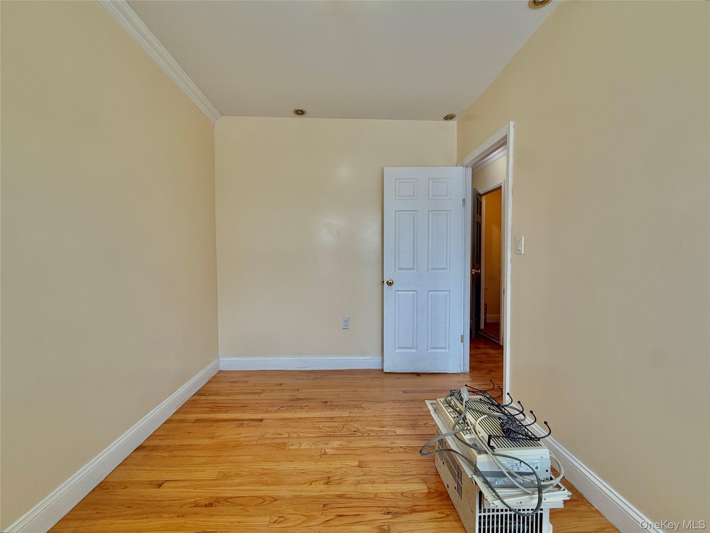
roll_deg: +0.6
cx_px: 355
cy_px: 266
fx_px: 287
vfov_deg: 85.7
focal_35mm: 14
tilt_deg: -1.6
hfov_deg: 102.1
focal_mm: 2.22
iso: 80
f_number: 2.2
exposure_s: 1/120
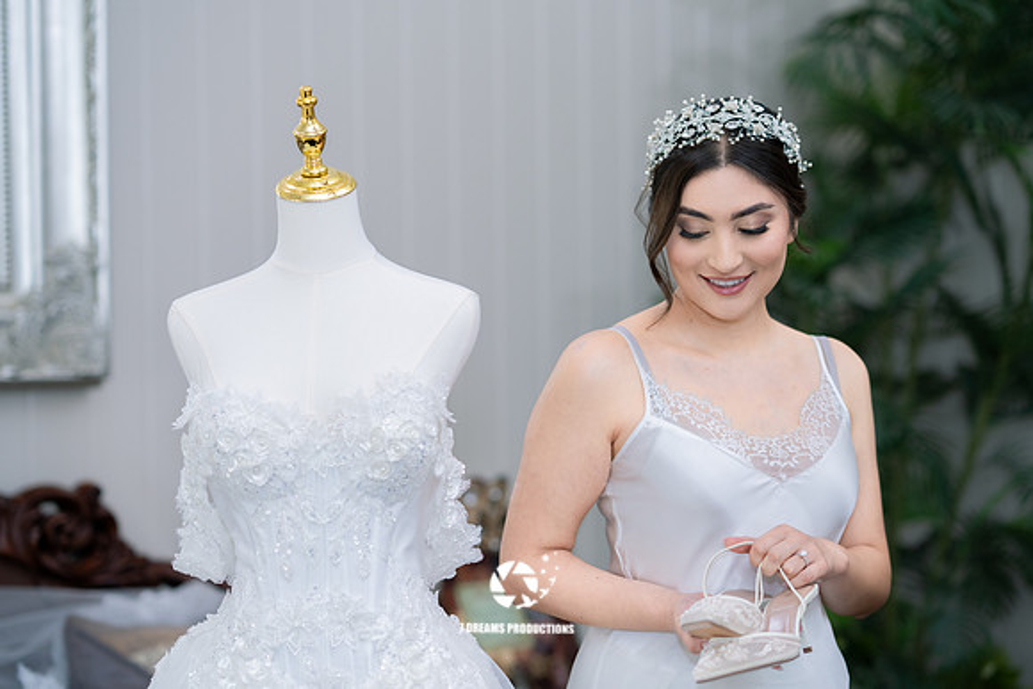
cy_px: 344
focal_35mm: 88
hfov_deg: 23.0
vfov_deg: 15.5
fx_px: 2536
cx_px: 516
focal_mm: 85
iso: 500
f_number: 2
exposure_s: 1/200
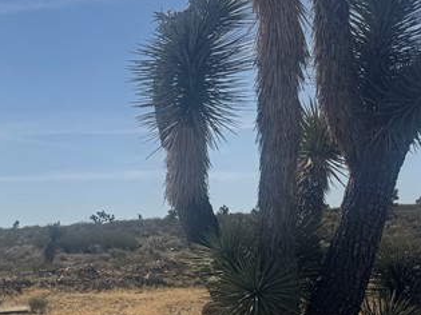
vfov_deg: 18.6
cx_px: -239
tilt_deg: -2.0
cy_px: 268
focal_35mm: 78
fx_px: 948
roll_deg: -0.2
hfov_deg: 20.7
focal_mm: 6.76
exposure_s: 1/12346
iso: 80
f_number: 1.78
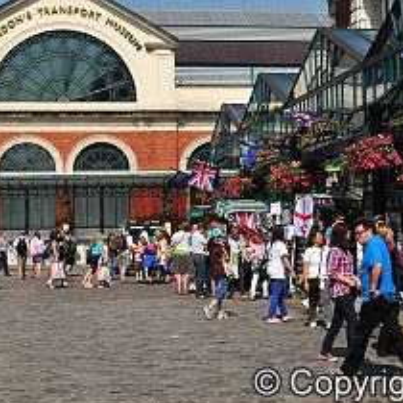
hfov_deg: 20.4
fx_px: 1118
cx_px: 244
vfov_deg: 20.4
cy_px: 132
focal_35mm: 85
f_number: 16
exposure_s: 1/125
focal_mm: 31
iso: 200
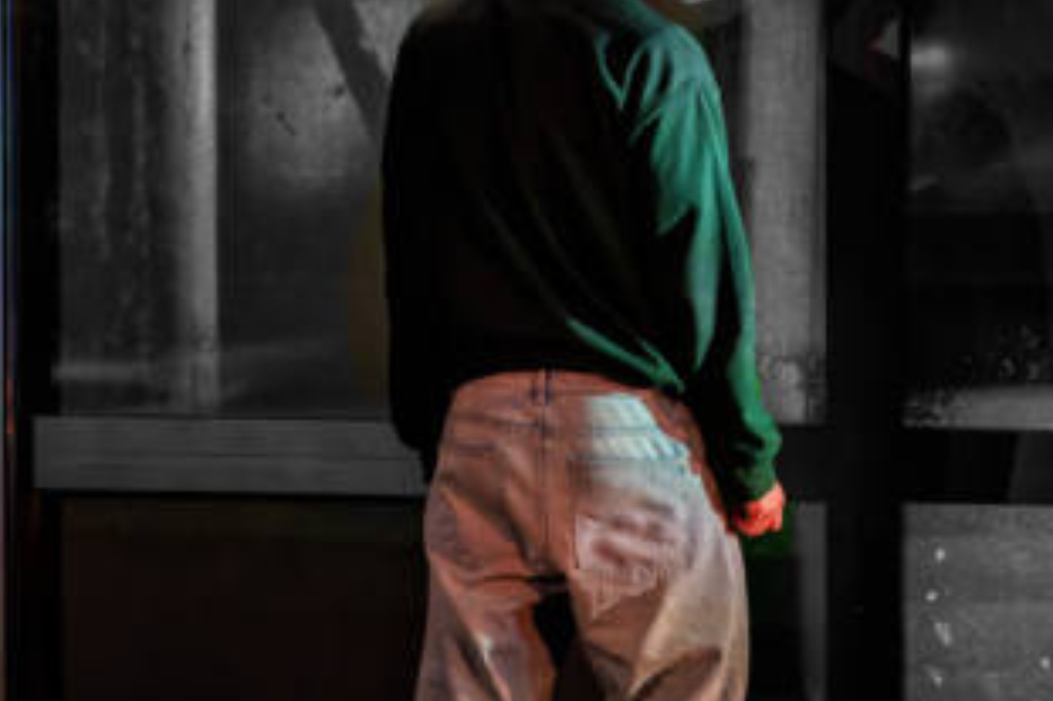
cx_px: 647
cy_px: 217
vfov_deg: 6.4
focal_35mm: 216
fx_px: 6314
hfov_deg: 9.5
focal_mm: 140
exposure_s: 1/500
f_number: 4
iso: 6400
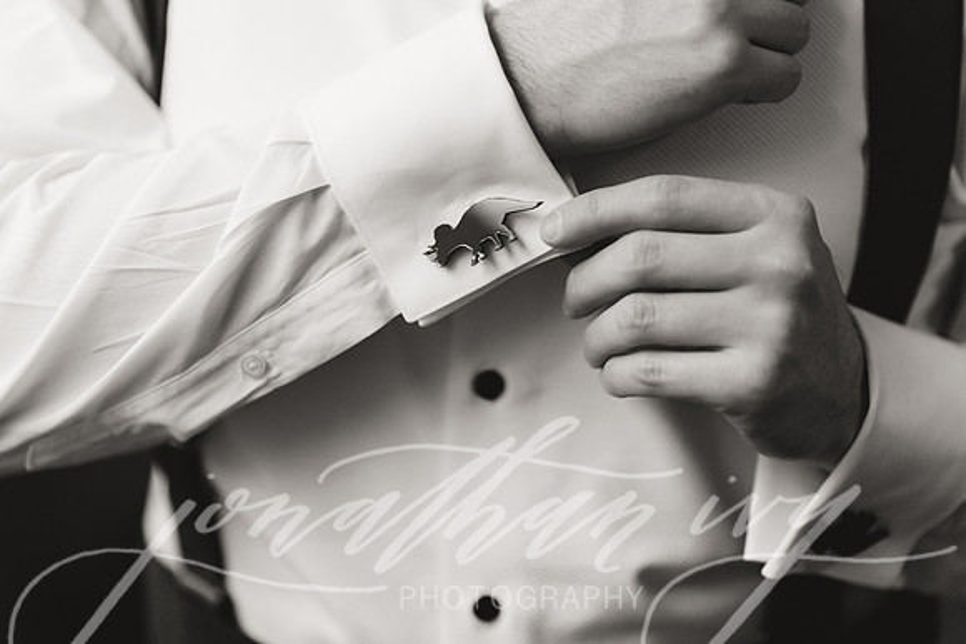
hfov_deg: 23.9
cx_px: 483
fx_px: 2282
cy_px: 322
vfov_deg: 16.1
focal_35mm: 85
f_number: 2
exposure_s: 1/100
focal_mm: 85
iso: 1600
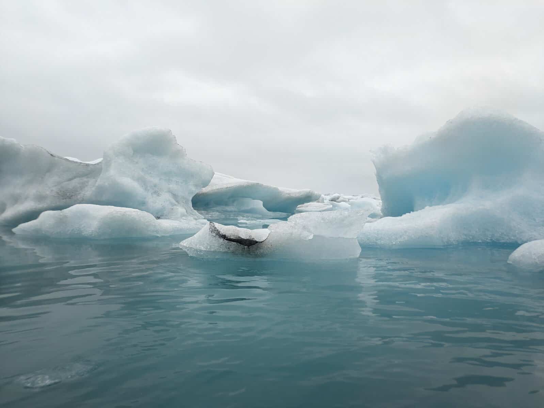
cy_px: 204
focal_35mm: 25
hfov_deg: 69.4
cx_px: 272
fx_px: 393
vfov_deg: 54.9
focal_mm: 5.43
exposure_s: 1/826
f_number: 1.89
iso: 79
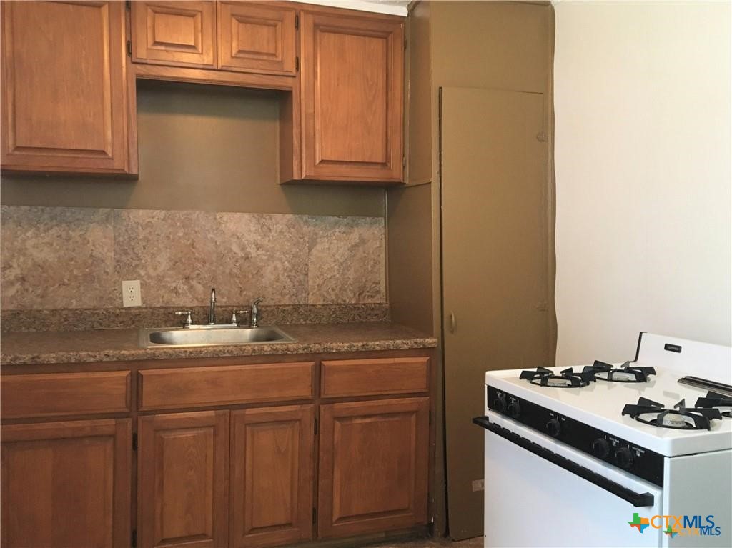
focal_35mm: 29
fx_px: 613
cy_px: 274
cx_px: 366
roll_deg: -0.9
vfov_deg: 48.2
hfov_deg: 61.7
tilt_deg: -3.9
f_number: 2.2
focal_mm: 4.15
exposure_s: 1/24
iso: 200
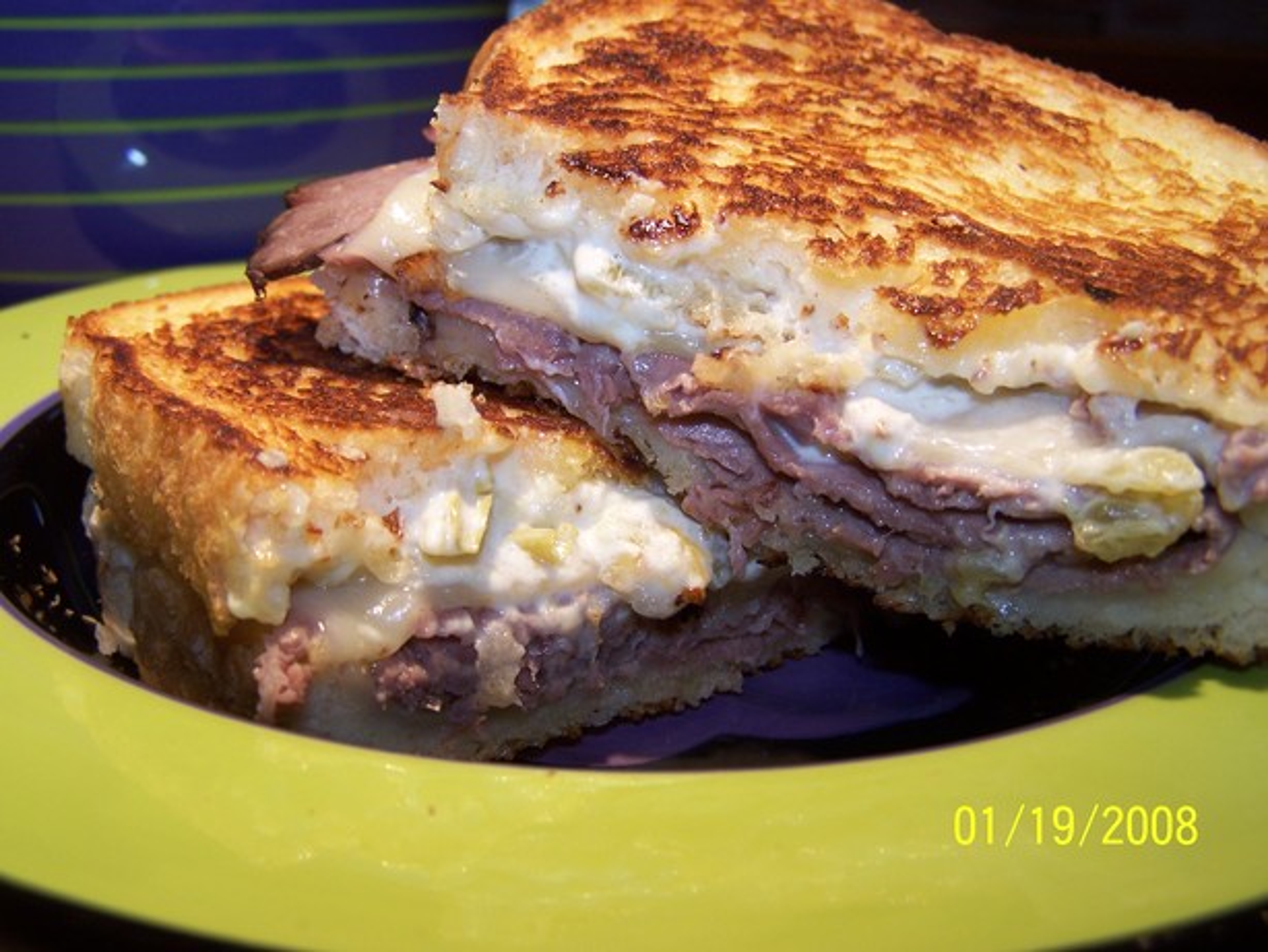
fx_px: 1393
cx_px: 634
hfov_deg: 49.0
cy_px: 476
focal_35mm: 38
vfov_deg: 37.7
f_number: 2.8
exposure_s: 1/125
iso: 80
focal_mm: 6.3
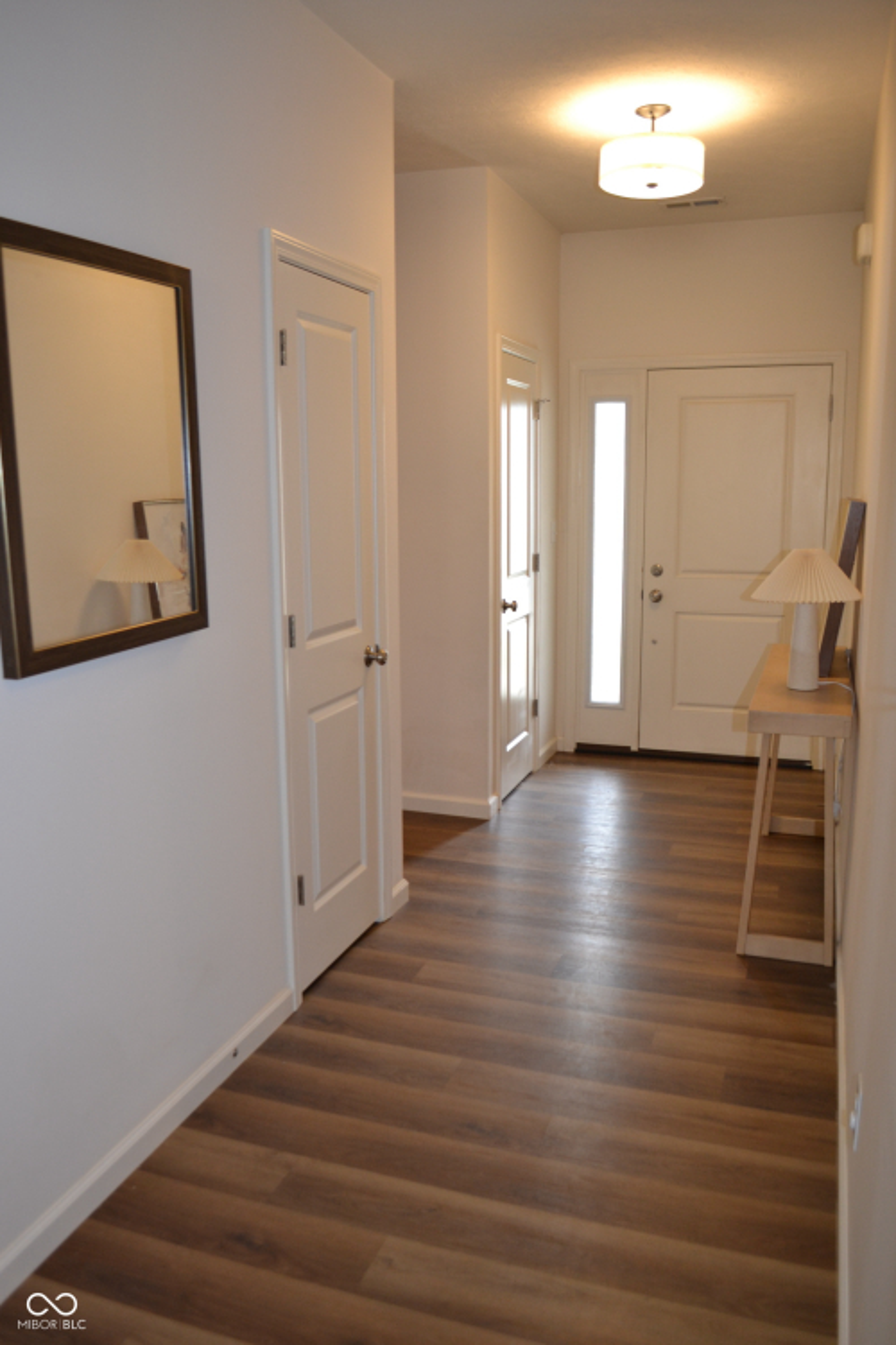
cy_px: 672
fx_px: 1008
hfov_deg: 47.9
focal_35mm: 27
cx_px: 448
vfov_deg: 67.4
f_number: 3.5
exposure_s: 1/60
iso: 400
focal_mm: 18
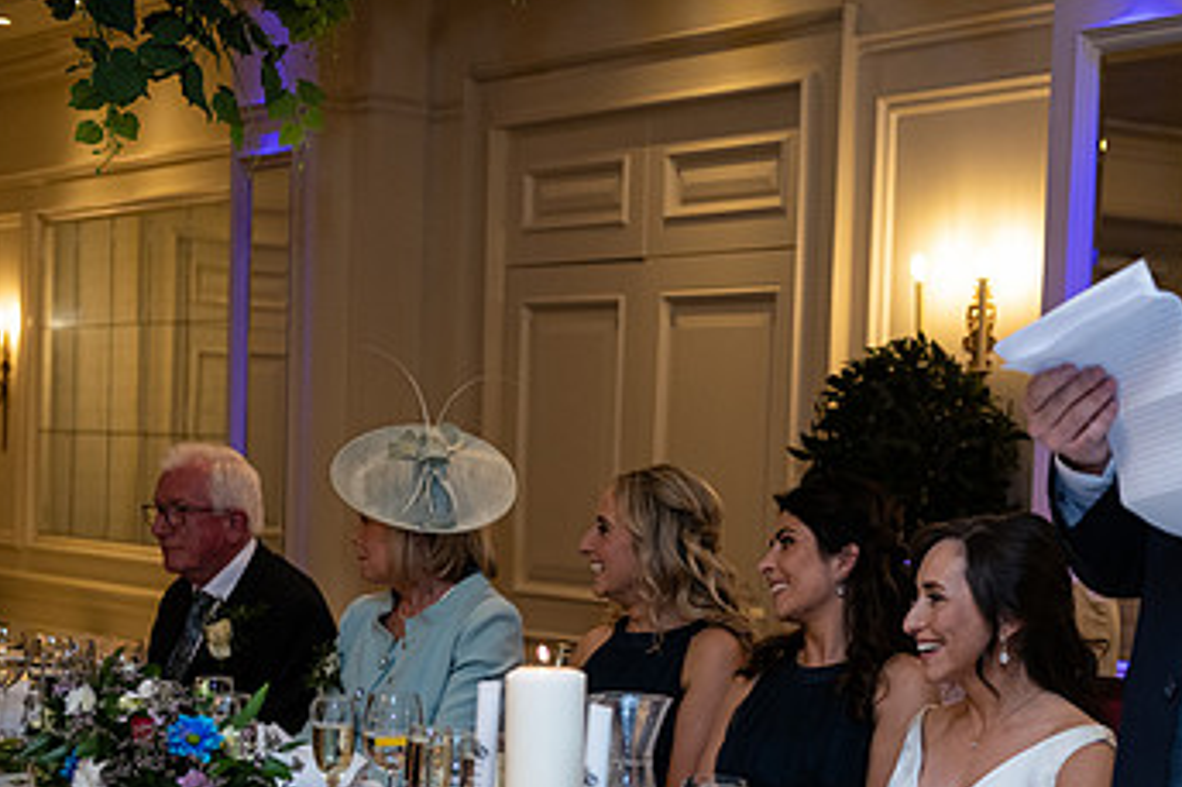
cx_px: 952
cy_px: 610
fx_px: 2658
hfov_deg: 24.7
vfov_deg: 16.7
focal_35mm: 81
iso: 800
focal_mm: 48
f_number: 3.5
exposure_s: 1/160
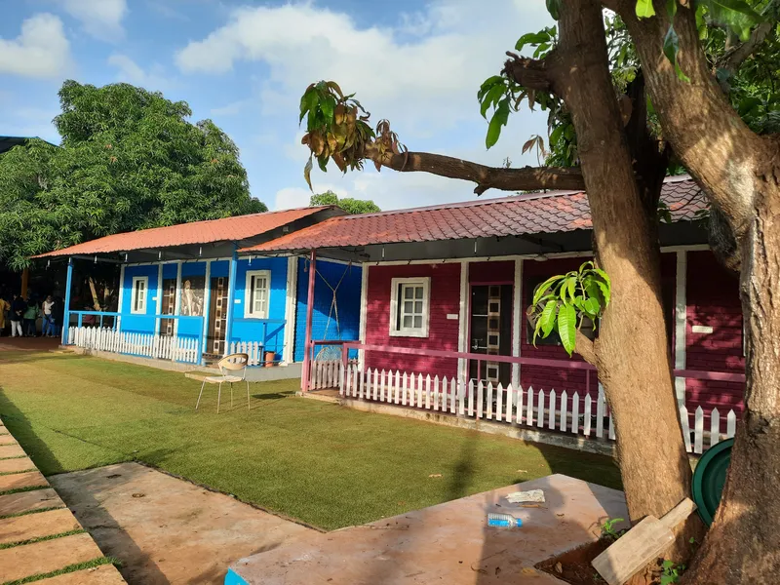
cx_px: 390
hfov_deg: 71.6
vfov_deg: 56.8
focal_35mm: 24
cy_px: 292
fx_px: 541
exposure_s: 1/521
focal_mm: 5.23
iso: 25
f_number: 1.8
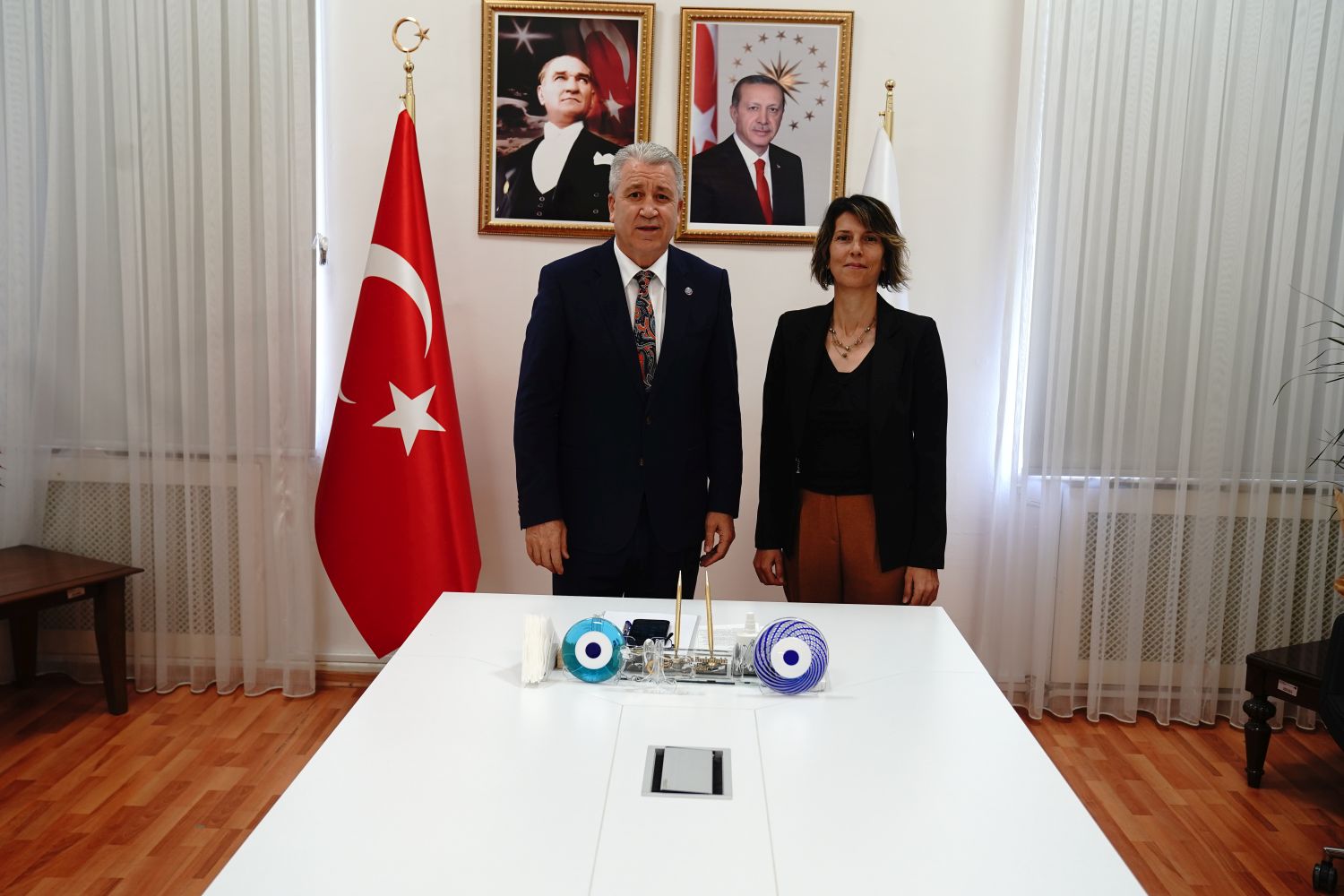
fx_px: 1269
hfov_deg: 55.8
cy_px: 448
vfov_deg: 38.9
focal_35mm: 34
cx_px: 672
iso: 1000
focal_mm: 34
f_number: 4
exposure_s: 1/80
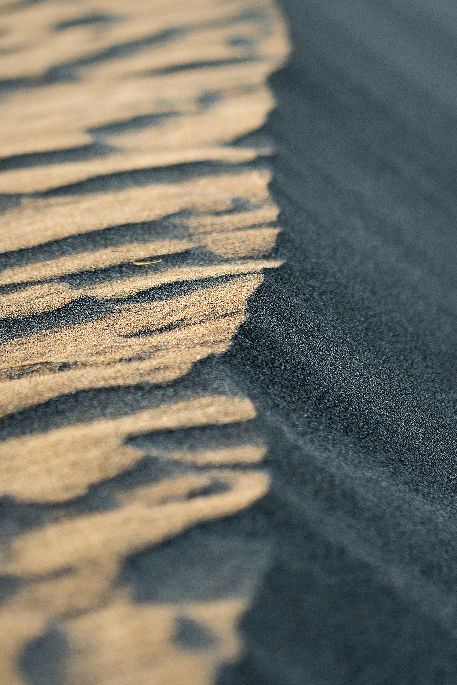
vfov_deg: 12.6
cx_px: 230
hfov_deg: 8.4
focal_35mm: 163
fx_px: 3103
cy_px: 330
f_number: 3
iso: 320
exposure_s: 1/640
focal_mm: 90
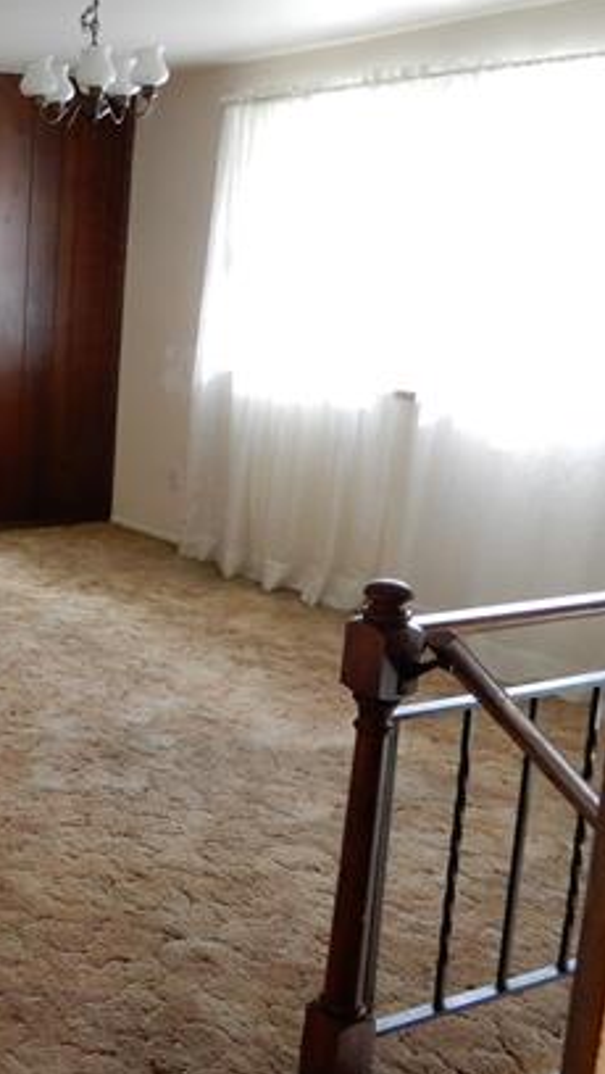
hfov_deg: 25.0
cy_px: 498
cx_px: -192
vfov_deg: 49.3
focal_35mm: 41
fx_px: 1167
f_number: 3.4
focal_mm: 4.3
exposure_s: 1/20
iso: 400
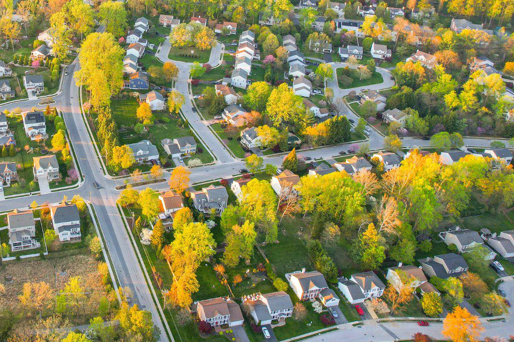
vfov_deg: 31.7
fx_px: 585
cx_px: 65
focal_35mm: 41
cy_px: 68
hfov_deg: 43.8
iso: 130
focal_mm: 8.38
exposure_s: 1/60
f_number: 2.8
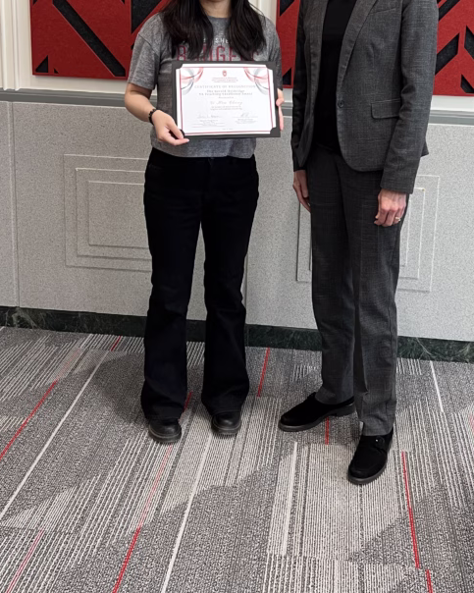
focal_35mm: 43
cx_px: 274
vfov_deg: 41.5
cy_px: 141
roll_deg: -1.7
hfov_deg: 34.8
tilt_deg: -11.9
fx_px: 754
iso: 125
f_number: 1.5
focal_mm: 5.7
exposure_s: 1/84
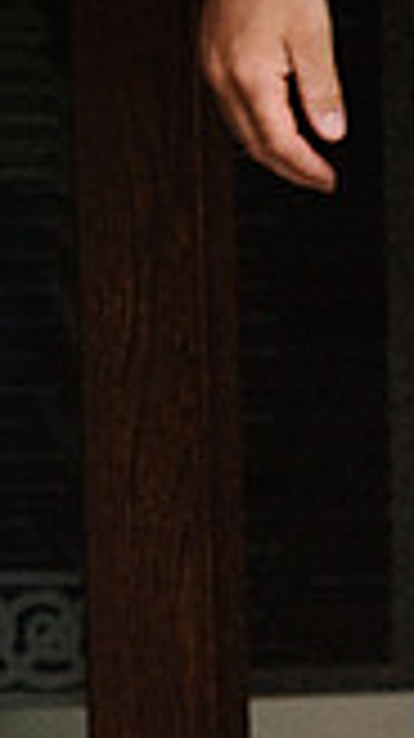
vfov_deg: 5.0
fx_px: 8468
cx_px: -292
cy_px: 720
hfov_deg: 2.8
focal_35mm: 433
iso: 800
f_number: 2.8
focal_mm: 78
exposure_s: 1/640
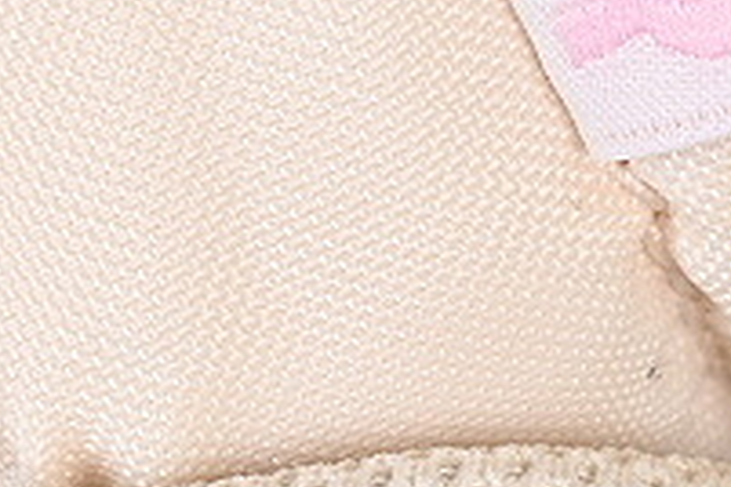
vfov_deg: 3.4
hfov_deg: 5.1
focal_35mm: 402
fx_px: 8162
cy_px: 33
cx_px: 305
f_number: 7.1
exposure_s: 1/80
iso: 160
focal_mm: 50
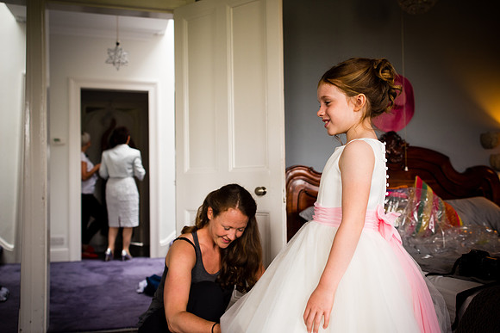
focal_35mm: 35
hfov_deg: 54.4
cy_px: 166
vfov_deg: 37.9
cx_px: 250
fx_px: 486
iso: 360
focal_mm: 35
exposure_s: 1/160
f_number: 3.5
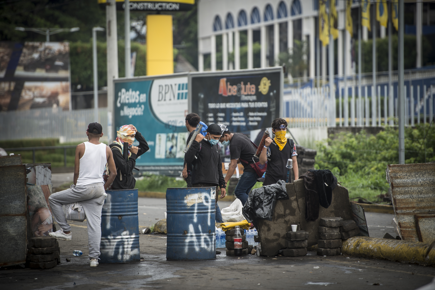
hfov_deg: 10.3
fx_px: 2417
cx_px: 218
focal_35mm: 200
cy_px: 145
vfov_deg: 6.9
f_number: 2.8
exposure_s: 1/250
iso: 200
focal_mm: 200
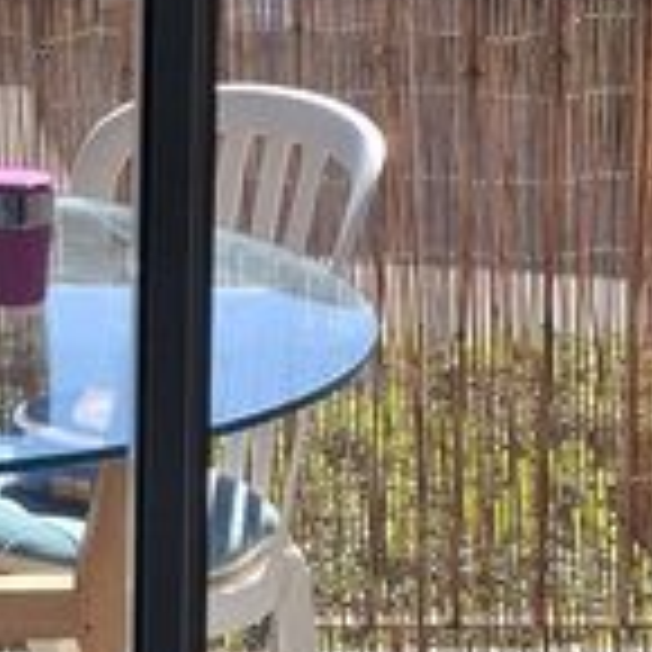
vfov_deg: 12.3
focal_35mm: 140
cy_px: -54
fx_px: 2983
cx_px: -85
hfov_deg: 12.2
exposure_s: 1/1252
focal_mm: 5.54
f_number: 1.8
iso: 50
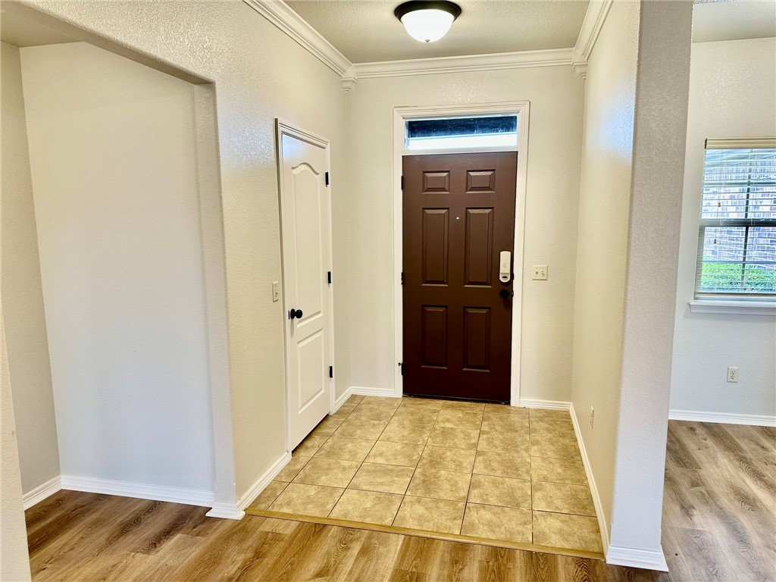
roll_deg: +0.5
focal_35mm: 24
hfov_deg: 71.6
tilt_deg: -7.8
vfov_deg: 56.8
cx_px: 388
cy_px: 291
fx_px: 538
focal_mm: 6.86
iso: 125
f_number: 1.78
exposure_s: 1/60
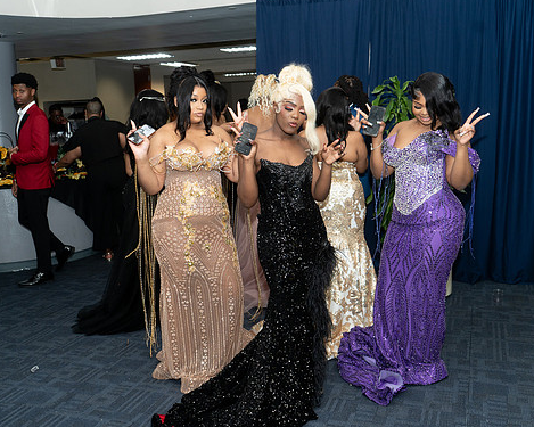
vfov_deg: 41.1
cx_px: 260
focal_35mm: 36
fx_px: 569
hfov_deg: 50.3
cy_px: 214
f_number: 4
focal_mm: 31
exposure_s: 1/125
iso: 320
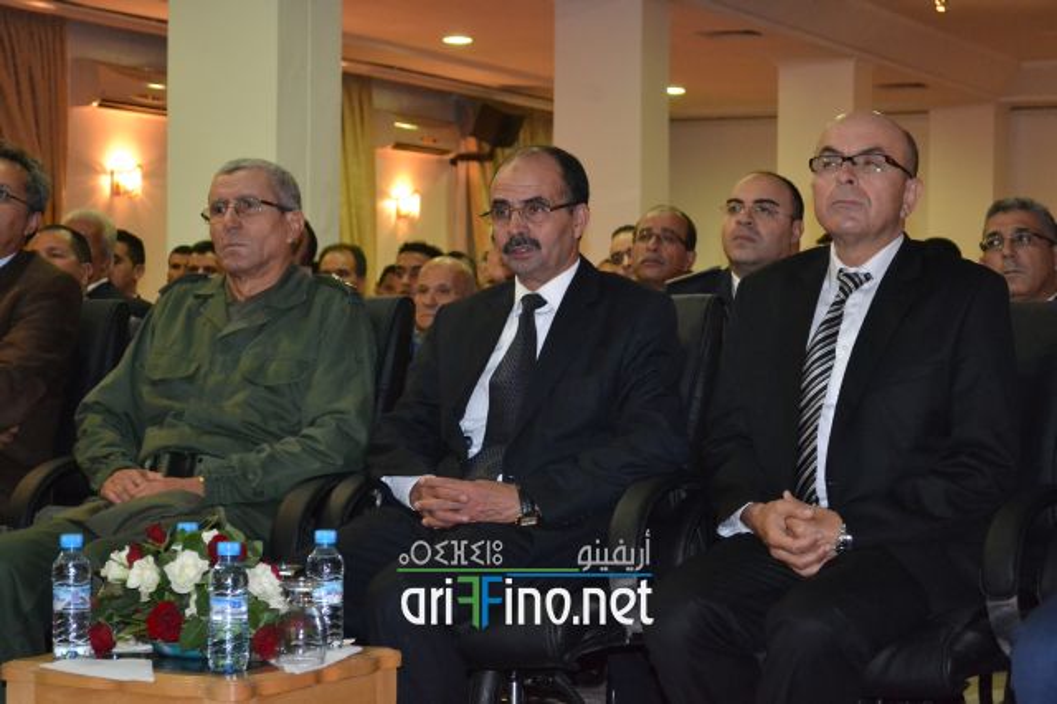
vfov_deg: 16.5
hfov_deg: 24.6
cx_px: 528
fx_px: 2421
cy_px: 352
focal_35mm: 82
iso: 3200
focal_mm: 55
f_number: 5.6
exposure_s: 1/60
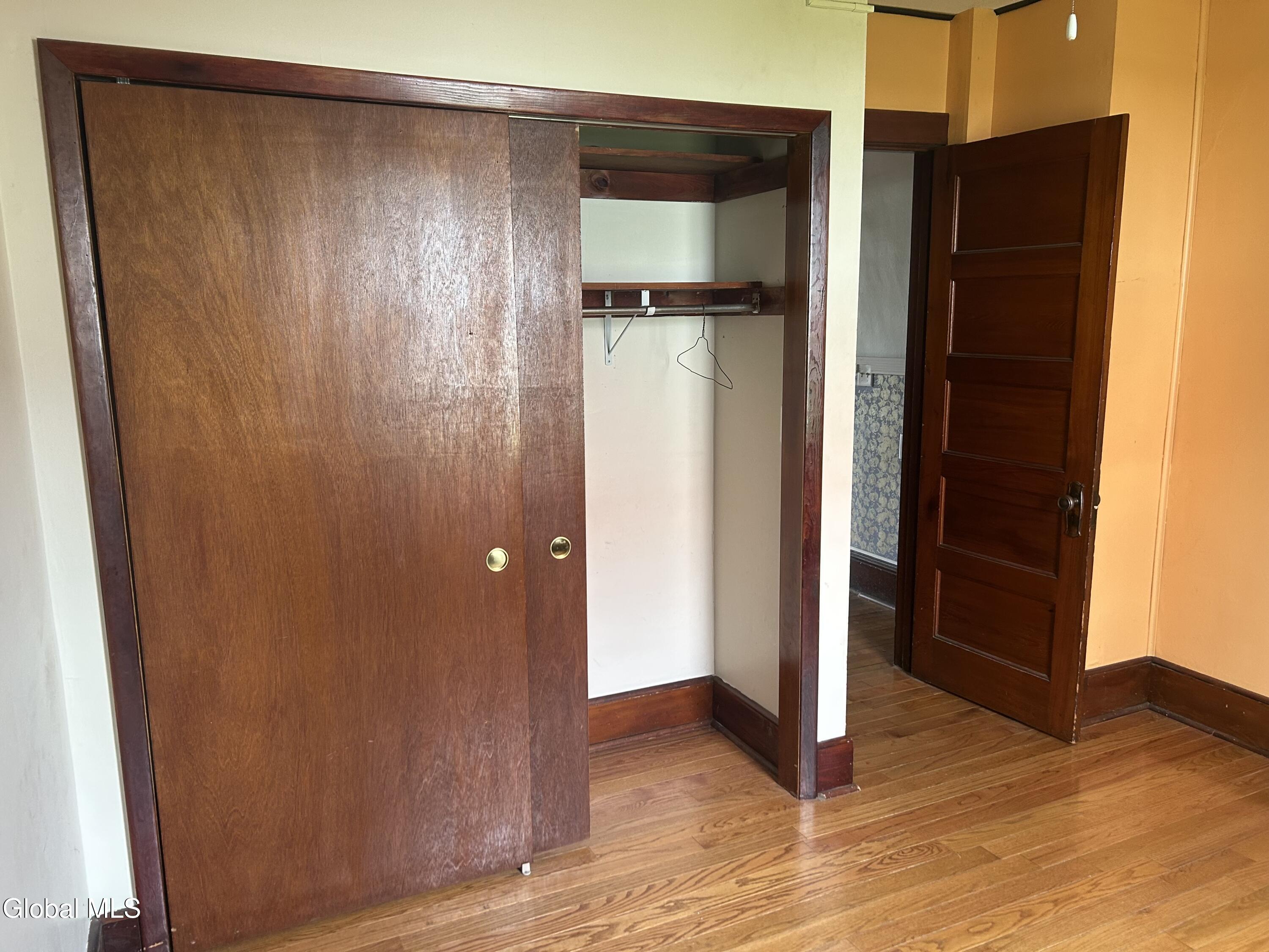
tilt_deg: -10.2
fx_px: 953
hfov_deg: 67.3
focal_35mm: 26
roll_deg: +1.3
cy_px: 476
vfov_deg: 53.1
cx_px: 634
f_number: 1.5
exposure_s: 1/60
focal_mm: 5.7
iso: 125
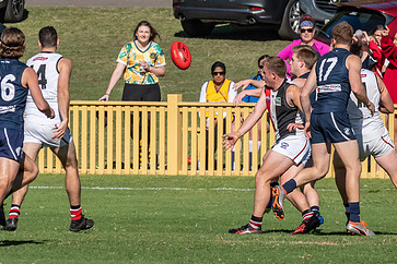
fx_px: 11159
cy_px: 121
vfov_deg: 1.4
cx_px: 321
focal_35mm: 1012
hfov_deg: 2.0
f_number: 10
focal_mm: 280
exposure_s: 1/5000
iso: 800
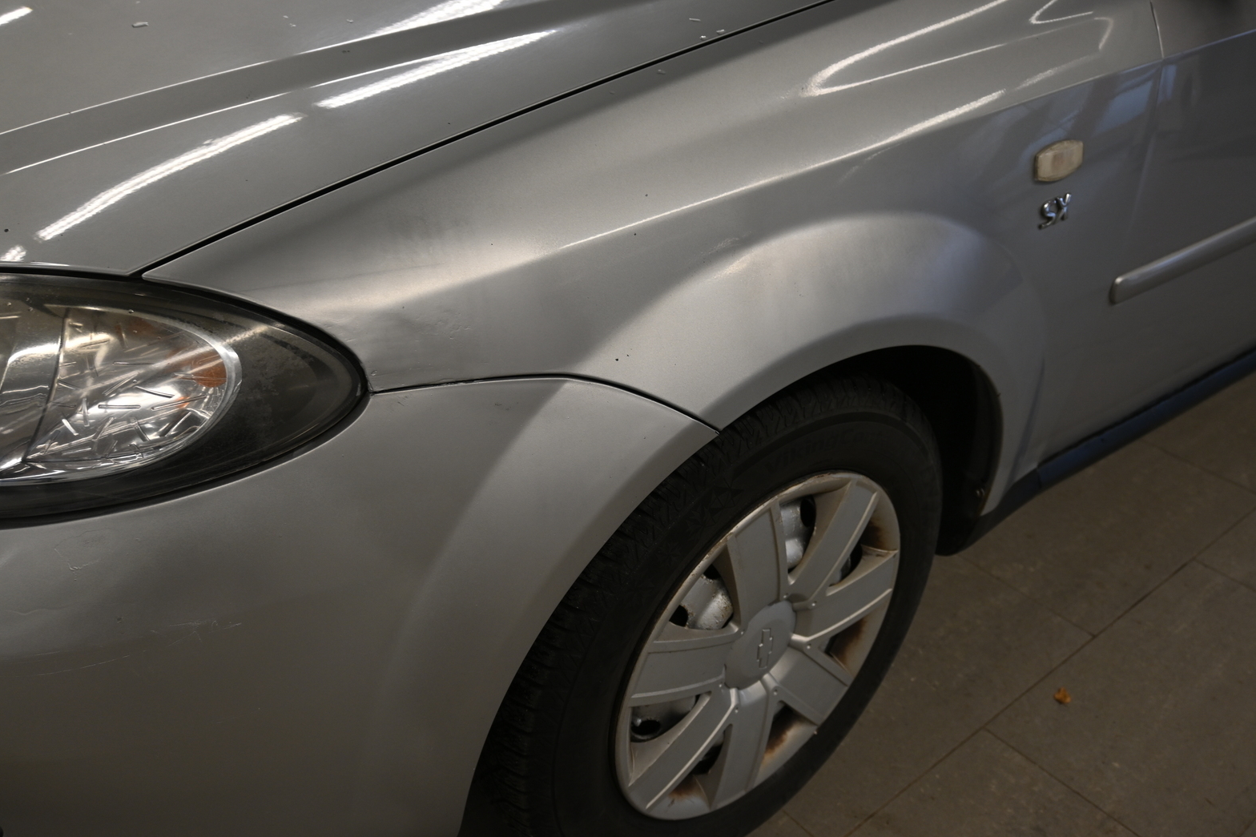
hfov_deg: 59.1
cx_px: 645
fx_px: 1108
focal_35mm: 32
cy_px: 418
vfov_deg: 41.4
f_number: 4
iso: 200
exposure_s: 1/60
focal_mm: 20.5
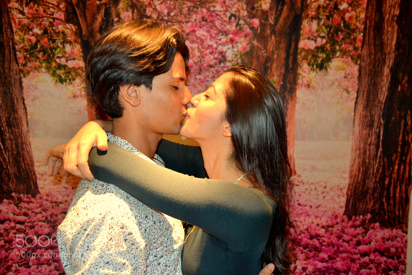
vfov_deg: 47.9
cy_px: 138
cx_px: 206
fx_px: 309
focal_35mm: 27
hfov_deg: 67.4
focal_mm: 18
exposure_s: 1/60
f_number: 3.5
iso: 720
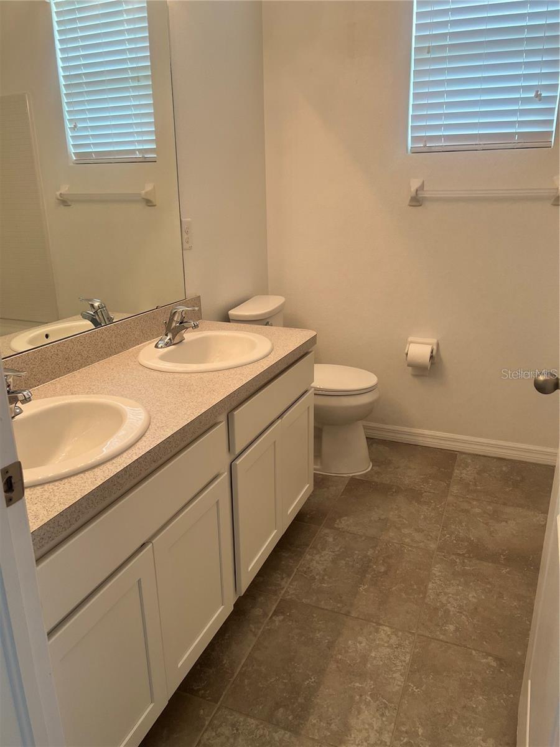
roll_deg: +1.4
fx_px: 561
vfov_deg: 67.3
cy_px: 374
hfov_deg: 53.1
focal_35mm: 26
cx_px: 280
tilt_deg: -17.0
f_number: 1.5
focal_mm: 5.7
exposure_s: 1/120
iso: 64
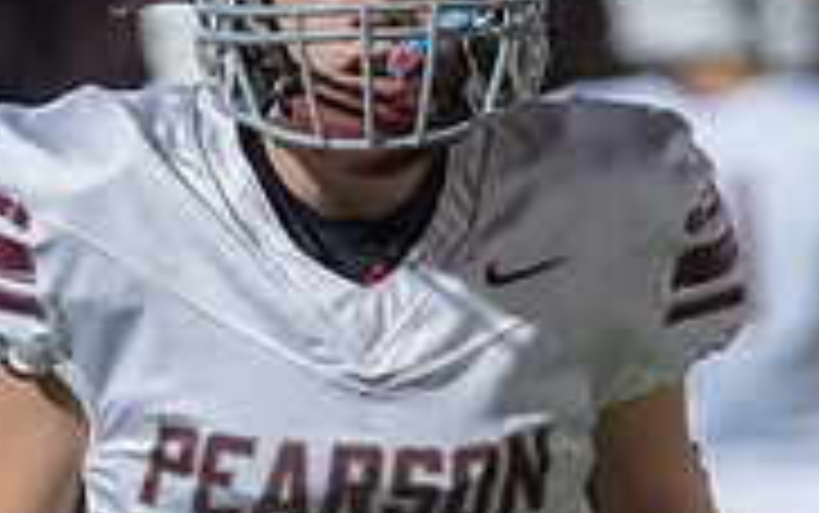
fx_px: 13870
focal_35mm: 621
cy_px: 311
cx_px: 475
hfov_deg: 3.4
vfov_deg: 2.1
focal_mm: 159
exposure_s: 1/1250
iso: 5000
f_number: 2.8
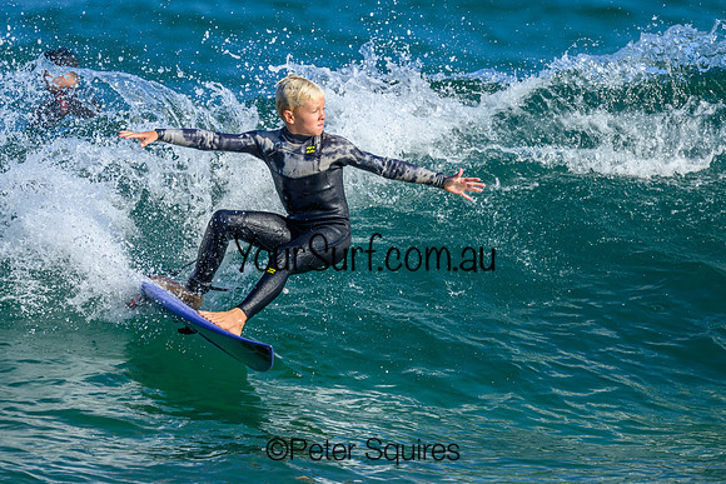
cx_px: 338
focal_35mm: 960
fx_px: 19368
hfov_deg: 2.1
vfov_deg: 1.4
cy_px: 195
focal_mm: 800
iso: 500
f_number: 6.3
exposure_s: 1/2000
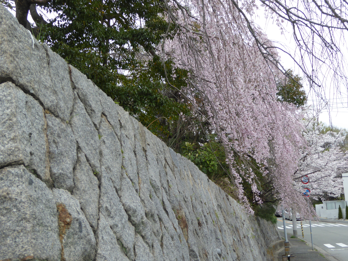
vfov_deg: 25.7
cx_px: 174
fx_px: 573
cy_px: 130
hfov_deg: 33.8
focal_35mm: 57
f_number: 4.1
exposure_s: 1/125
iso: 100
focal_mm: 9.6
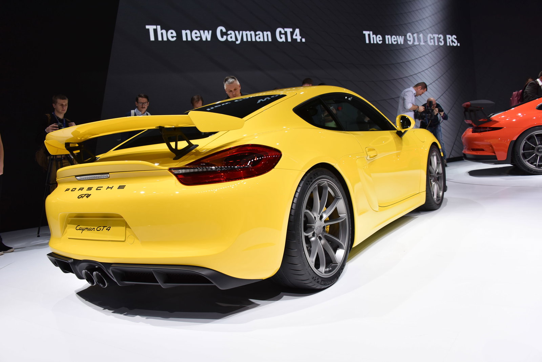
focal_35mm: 32
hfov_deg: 58.7
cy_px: 181
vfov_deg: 41.1
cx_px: 271
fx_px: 482
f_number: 7.1
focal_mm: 32
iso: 500
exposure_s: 1/400
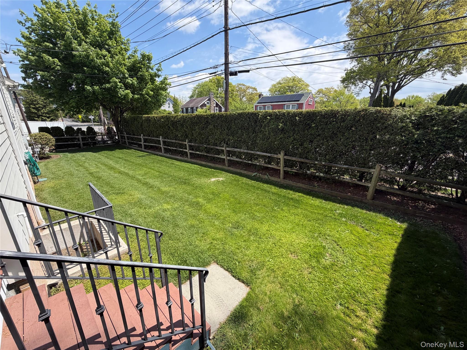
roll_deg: +0.2
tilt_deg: -17.1
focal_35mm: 14
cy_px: 175
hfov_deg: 102.1
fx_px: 189
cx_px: 234
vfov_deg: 85.7
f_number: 2.2
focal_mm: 2.22
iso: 40
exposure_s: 1/770
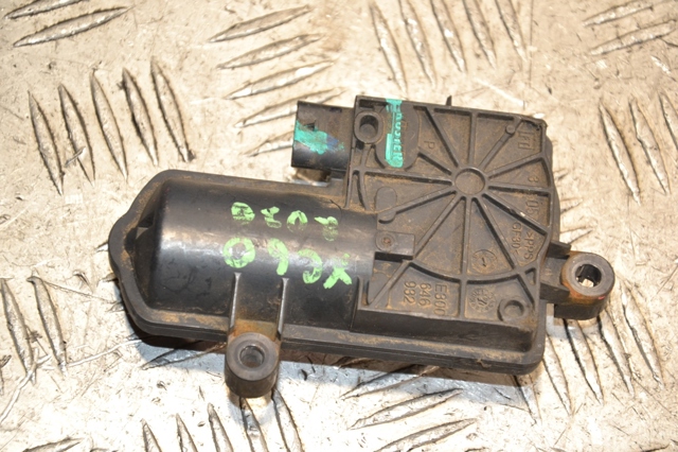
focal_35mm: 112
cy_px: 226
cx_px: 339
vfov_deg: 12.2
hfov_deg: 18.2
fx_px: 2118
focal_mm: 75
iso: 800
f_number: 5.3
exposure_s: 1/125
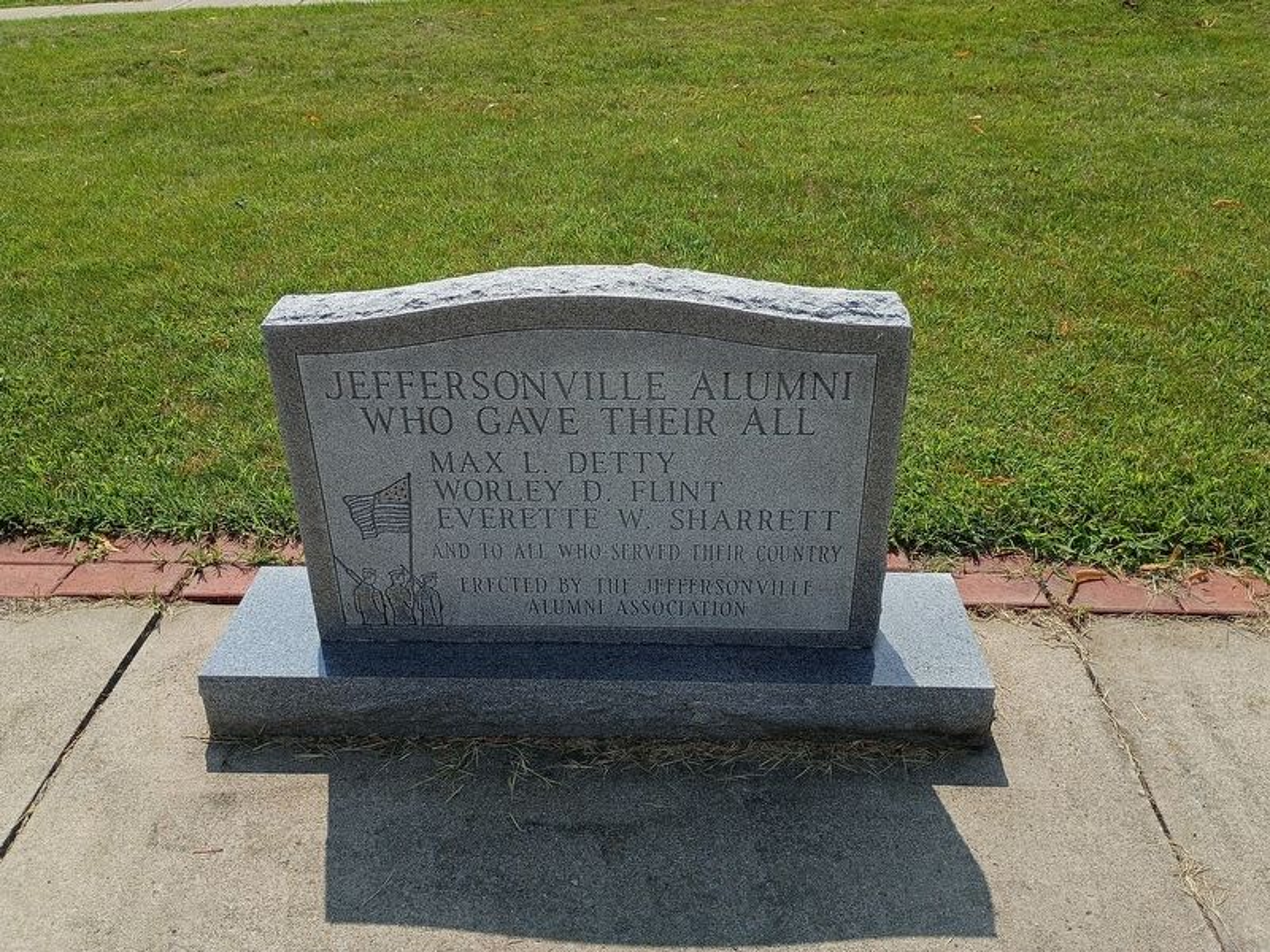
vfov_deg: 48.2
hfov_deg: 61.7
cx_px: 635
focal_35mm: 29
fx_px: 1064
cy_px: 476
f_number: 1.8
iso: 104
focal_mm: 4.27
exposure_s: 1/1142
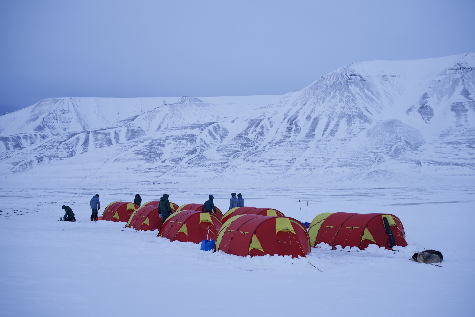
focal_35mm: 50
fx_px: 660
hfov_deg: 39.6
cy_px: 158
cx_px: 238
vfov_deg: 27.0
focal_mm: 50
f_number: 2.8
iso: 500
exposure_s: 1/250
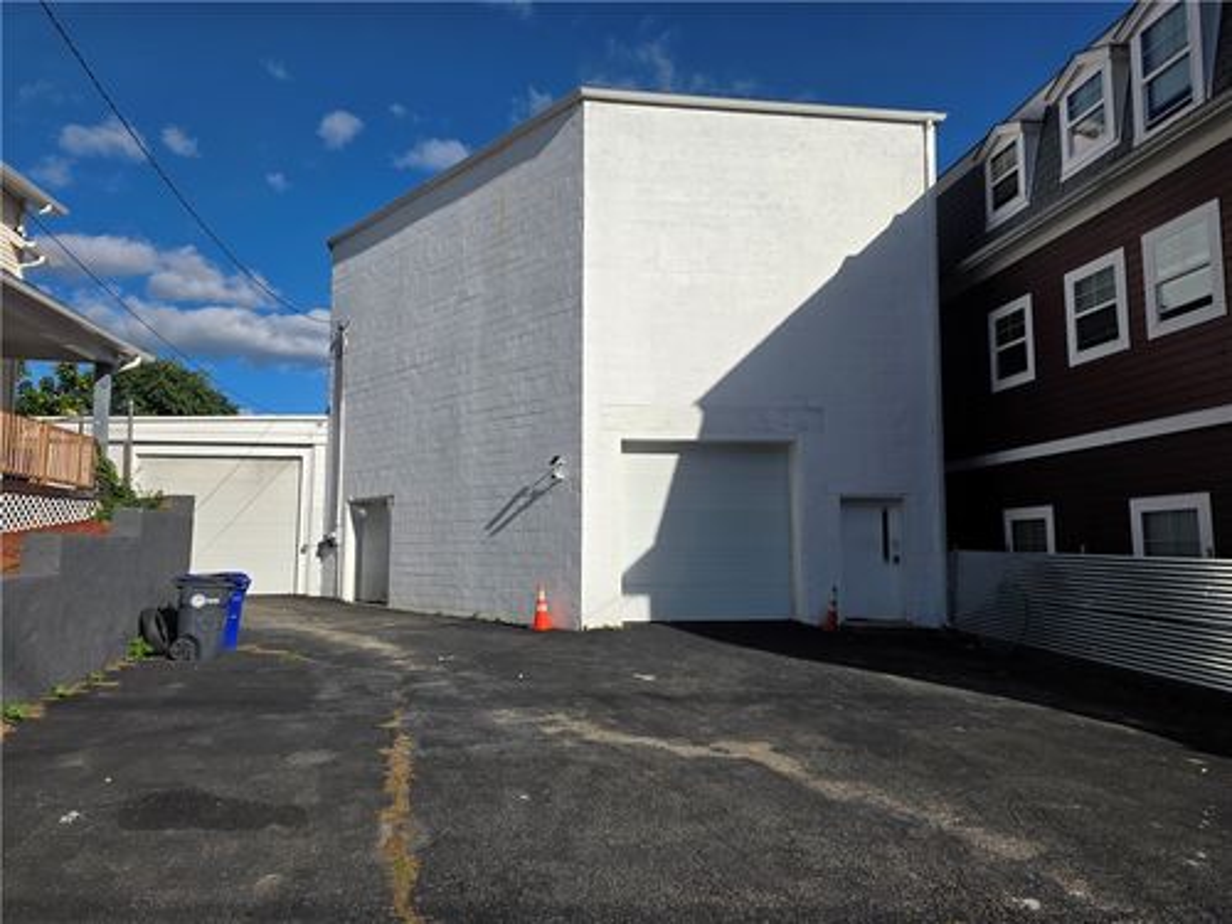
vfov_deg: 58.9
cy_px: 462
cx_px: 616
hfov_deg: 73.9
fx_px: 819
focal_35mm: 23
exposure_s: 1/7944
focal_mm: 6.25
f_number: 1.7
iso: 64
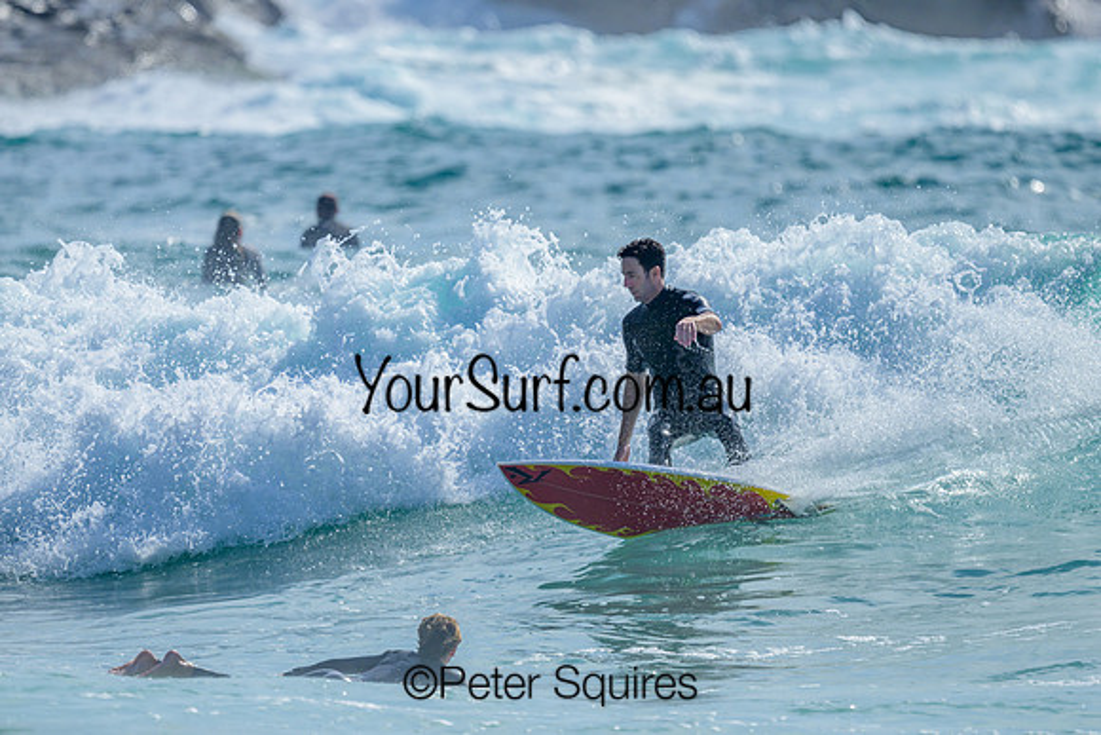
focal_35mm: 909
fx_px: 27817
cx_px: 625
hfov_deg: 2.3
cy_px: 382
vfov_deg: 1.5
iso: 110
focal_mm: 800
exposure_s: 1/2000
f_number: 6.3
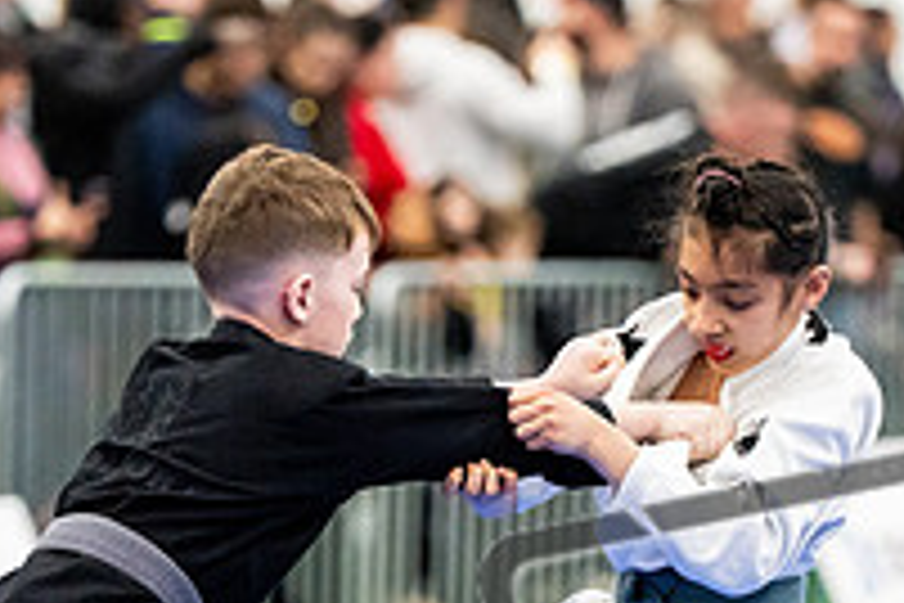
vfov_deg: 2.8
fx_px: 12178
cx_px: 490
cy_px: 610
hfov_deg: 4.3
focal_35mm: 485
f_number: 2.8
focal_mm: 168
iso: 4000
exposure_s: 1/500
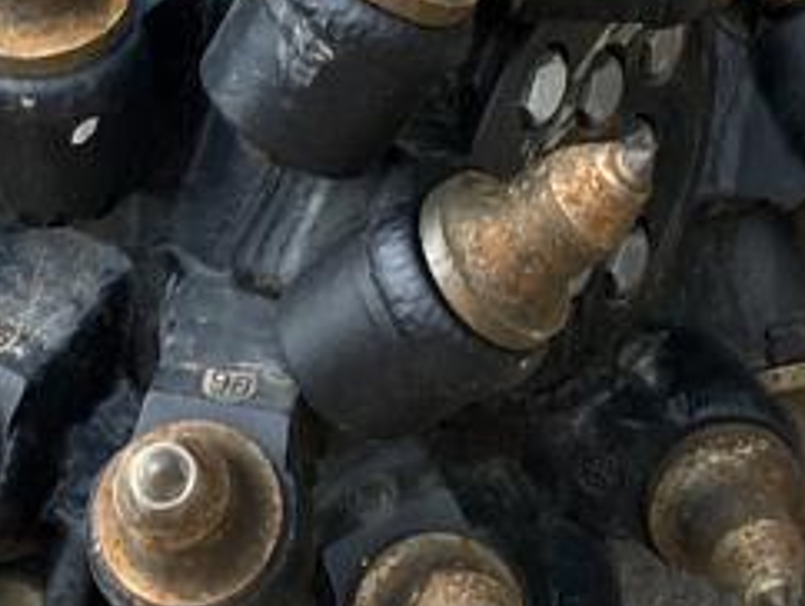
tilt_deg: -28.0
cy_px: -286
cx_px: 526
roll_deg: +1.2
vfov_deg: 7.9
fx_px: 4306
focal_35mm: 185
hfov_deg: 10.7
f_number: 1.8
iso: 20
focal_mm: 3.99
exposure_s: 1/289
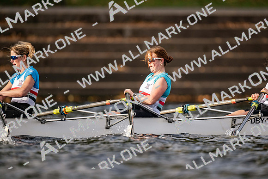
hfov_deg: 3.4
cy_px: 90
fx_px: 4470
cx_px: 134
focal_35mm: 600
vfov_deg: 2.3
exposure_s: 1/2500
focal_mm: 600
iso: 360
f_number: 4
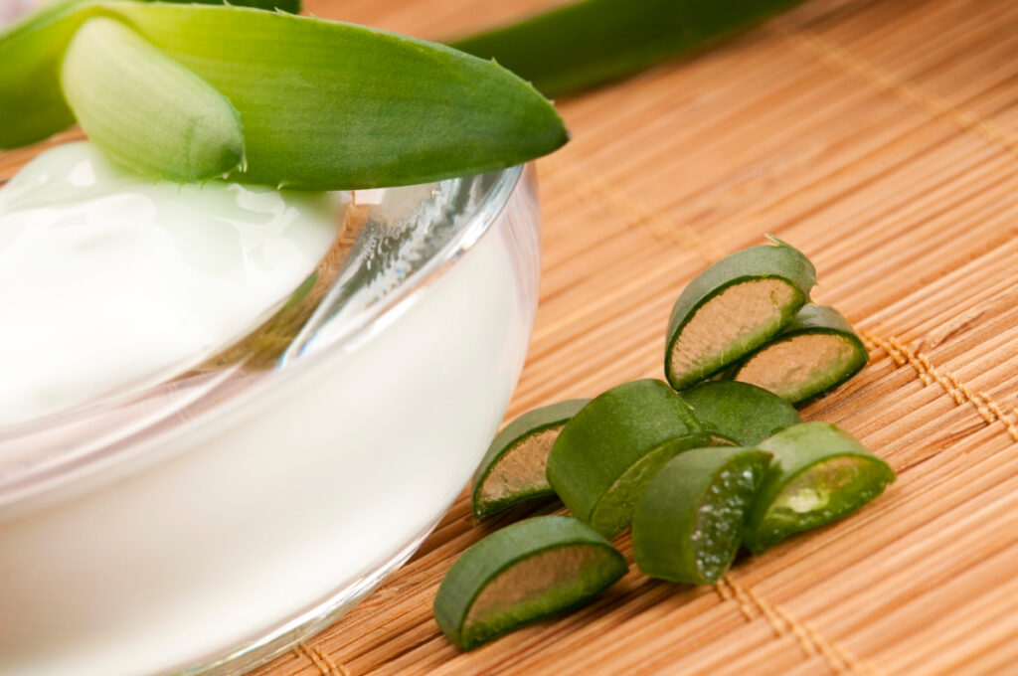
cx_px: 509
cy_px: 338
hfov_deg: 13.1
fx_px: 4448
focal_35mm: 158
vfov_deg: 8.7
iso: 200
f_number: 13
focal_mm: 105
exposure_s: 1/200
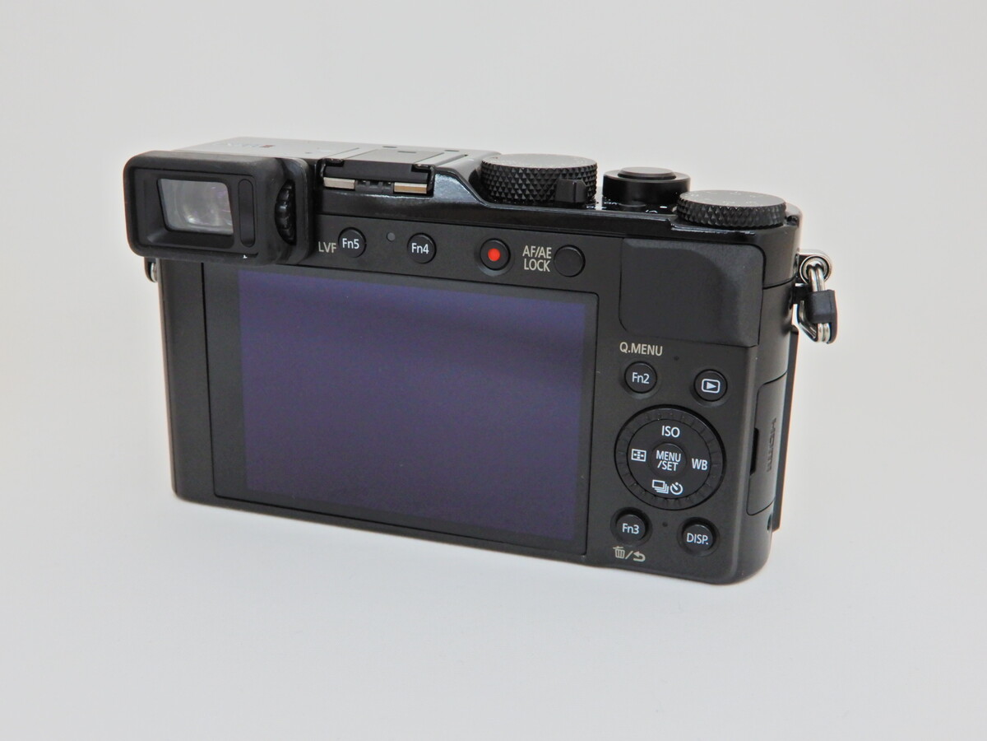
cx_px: 494
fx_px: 1198
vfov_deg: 34.3
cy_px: 370
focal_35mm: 42
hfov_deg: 44.8
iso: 200
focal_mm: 7.5
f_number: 4
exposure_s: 1/30
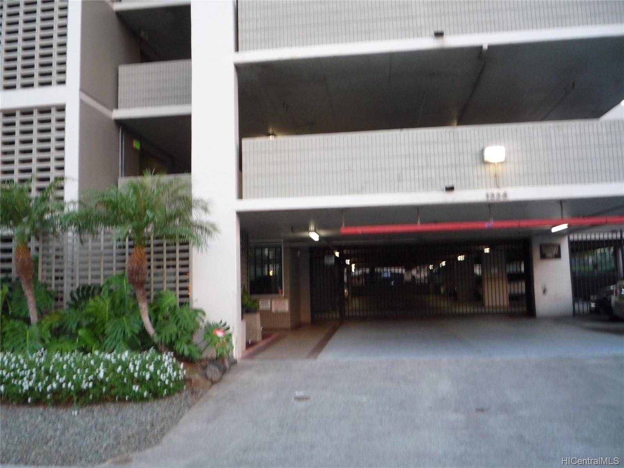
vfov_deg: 46.8
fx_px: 541
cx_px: 312
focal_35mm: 30
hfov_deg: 60.0
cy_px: 234
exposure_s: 1/30
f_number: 3.3
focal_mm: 5.2
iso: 250
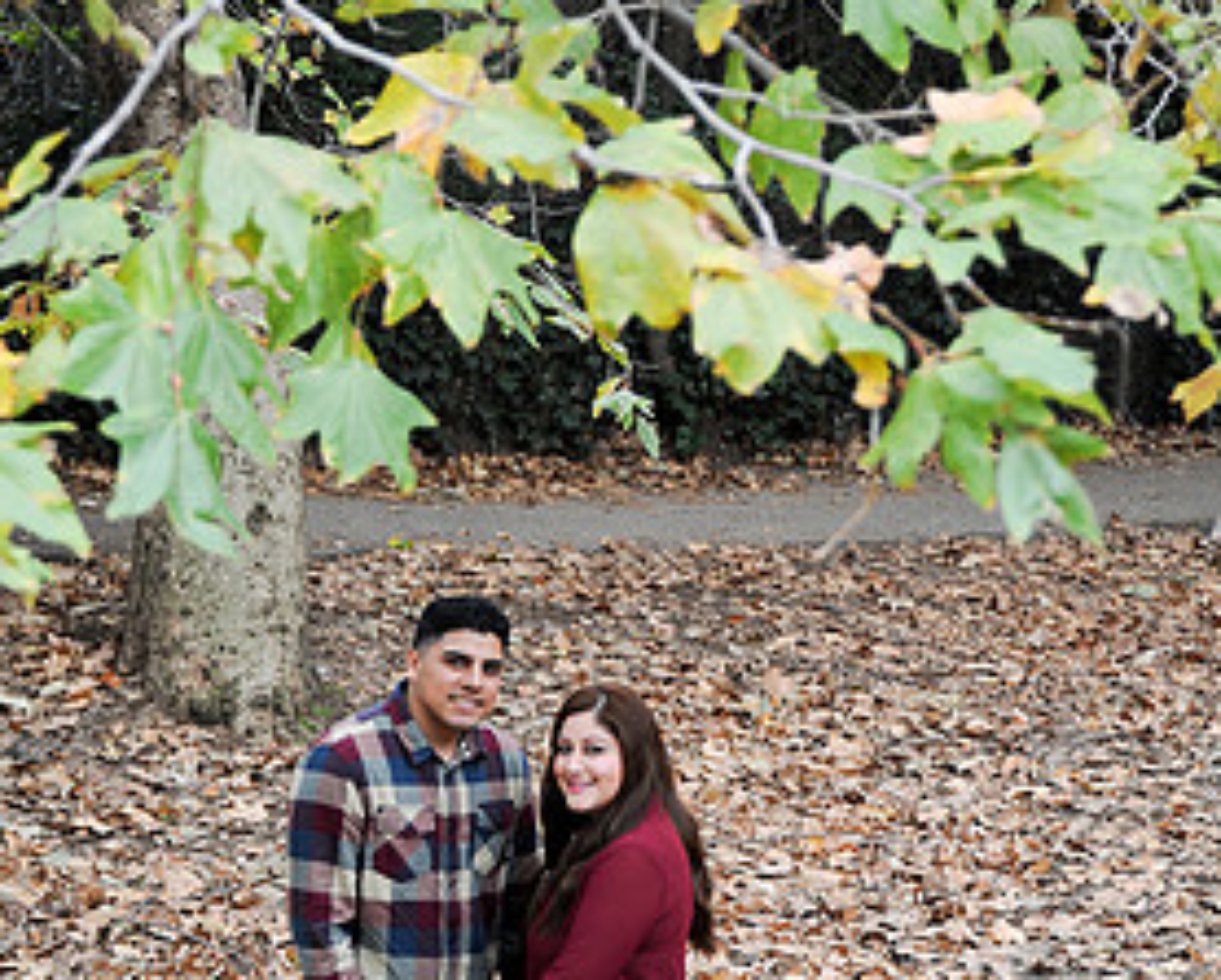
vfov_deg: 16.4
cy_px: 633
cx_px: 573
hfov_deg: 20.4
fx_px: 3400
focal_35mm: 94
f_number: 4
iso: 320
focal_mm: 62
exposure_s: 1/125
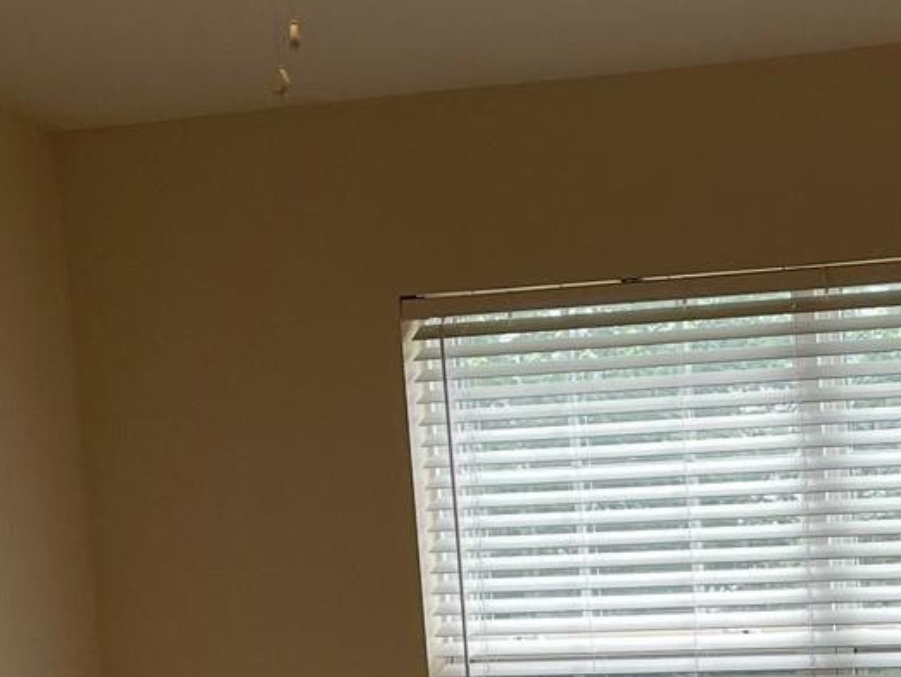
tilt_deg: -6.5
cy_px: 813
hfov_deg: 18.2
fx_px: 2656
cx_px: 1093
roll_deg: +3.2
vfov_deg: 14.1
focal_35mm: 102
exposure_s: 1/319
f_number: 1.6
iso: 32
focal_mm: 4.2
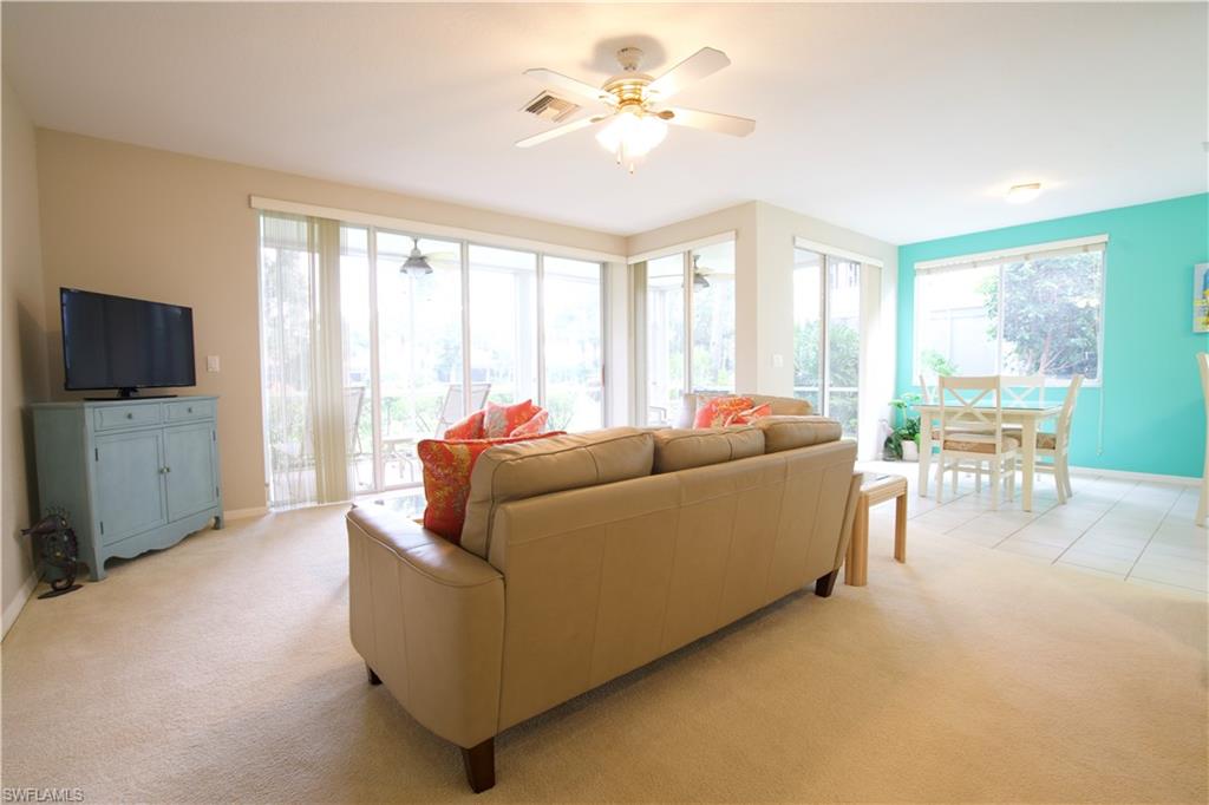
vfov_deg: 73.7
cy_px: 402
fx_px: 537
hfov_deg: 96.8
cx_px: 604
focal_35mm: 16
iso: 100
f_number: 8
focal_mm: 16
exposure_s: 1
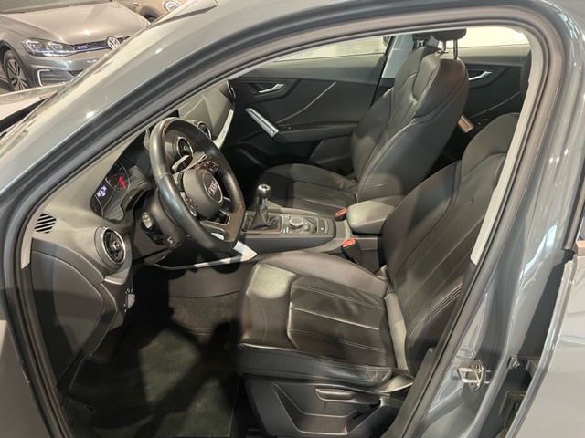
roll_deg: +1.5
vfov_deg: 53.1
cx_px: 292
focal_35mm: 26
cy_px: 219
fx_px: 439
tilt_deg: -32.3
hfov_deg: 67.3
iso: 500
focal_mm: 4.2
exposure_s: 1/25
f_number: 1.6
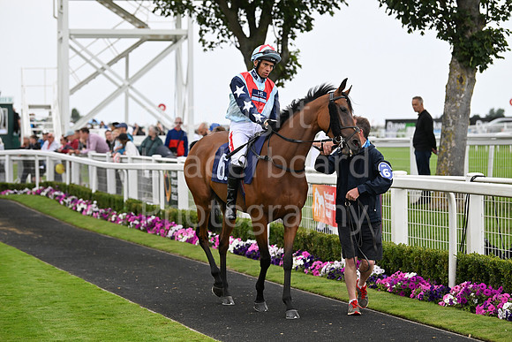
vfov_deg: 13.0
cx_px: 256
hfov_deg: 19.5
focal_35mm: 105
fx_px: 1494
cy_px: 171
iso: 1000
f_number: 4
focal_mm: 105
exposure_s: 1/1600
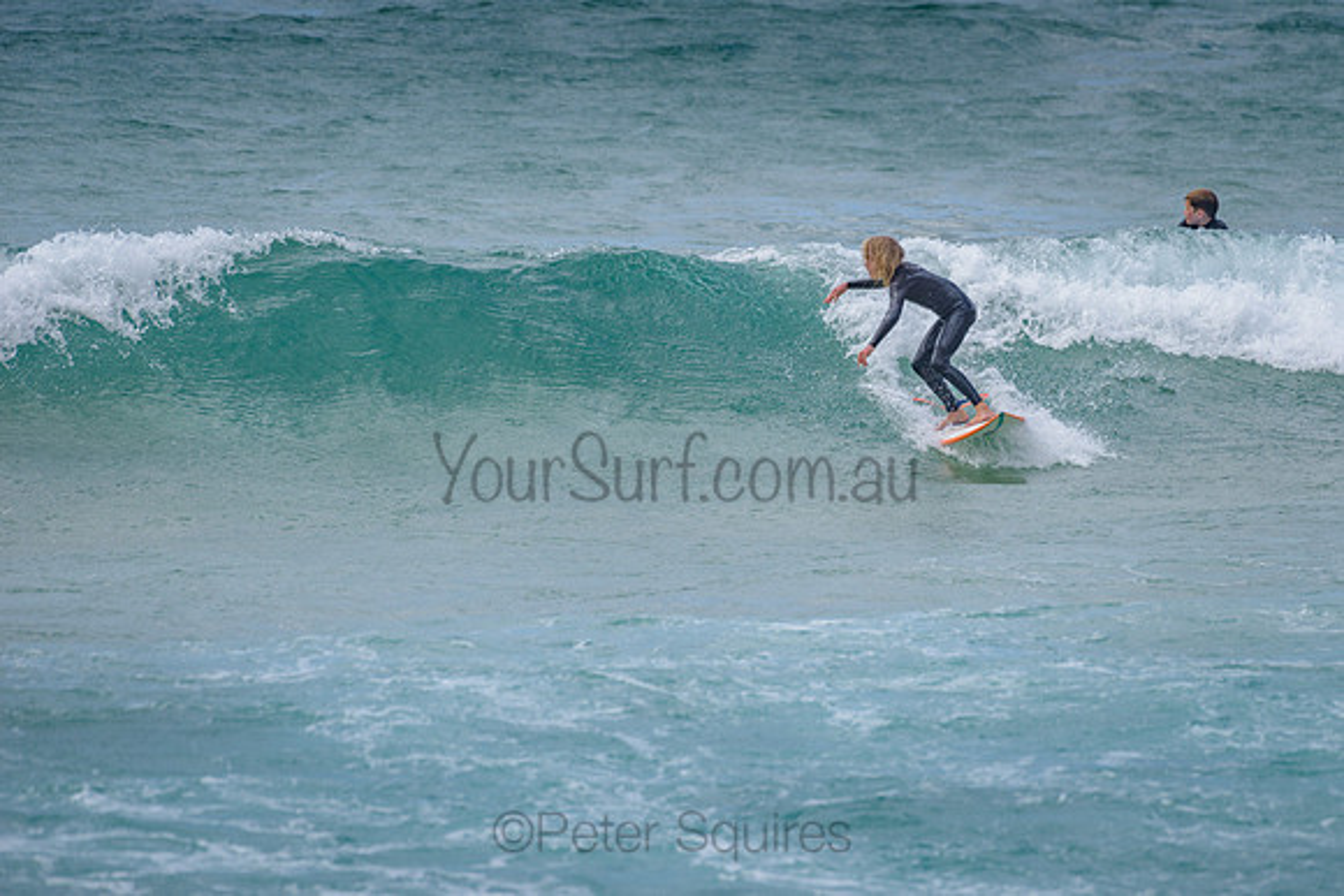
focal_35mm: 613
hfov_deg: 3.4
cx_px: 823
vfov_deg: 2.2
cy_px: 361
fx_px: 22887
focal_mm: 500
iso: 160
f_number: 5.6
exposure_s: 1/1600
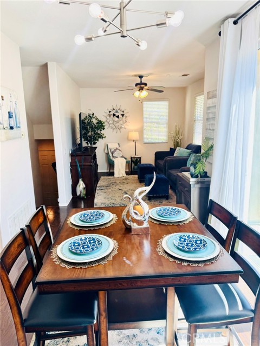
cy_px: 173
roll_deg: +1.1
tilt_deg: -11.6
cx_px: 130
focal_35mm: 24
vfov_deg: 71.6
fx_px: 240
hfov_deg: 56.8
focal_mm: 6.76
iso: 64
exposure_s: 1/120
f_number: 1.78
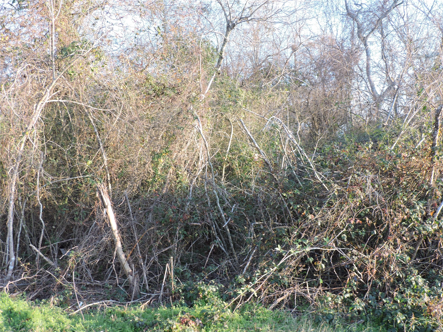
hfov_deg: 43.9
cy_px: 166
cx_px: 222
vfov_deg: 33.6
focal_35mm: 43
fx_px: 550
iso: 100
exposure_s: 1/60
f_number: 3.4
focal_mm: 7.7
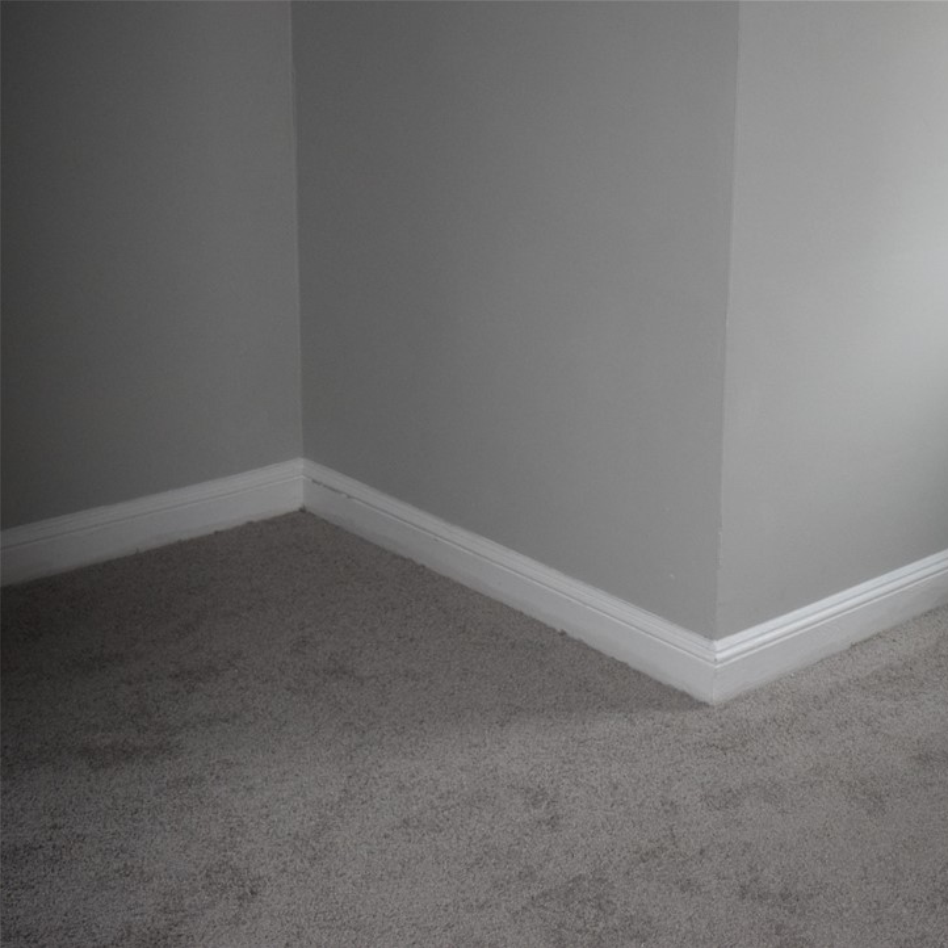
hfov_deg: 30.2
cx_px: 712
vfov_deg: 30.7
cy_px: 474
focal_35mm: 56
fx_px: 1724
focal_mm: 29
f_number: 4.2
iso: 2000
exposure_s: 1/60
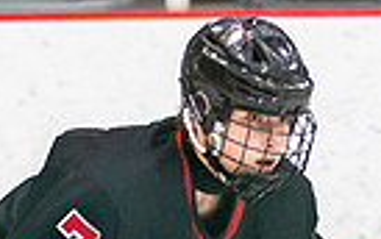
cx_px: 245
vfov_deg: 1.5
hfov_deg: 2.4
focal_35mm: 857
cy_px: 418
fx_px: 8910
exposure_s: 1/640
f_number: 2.8
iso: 400
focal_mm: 100
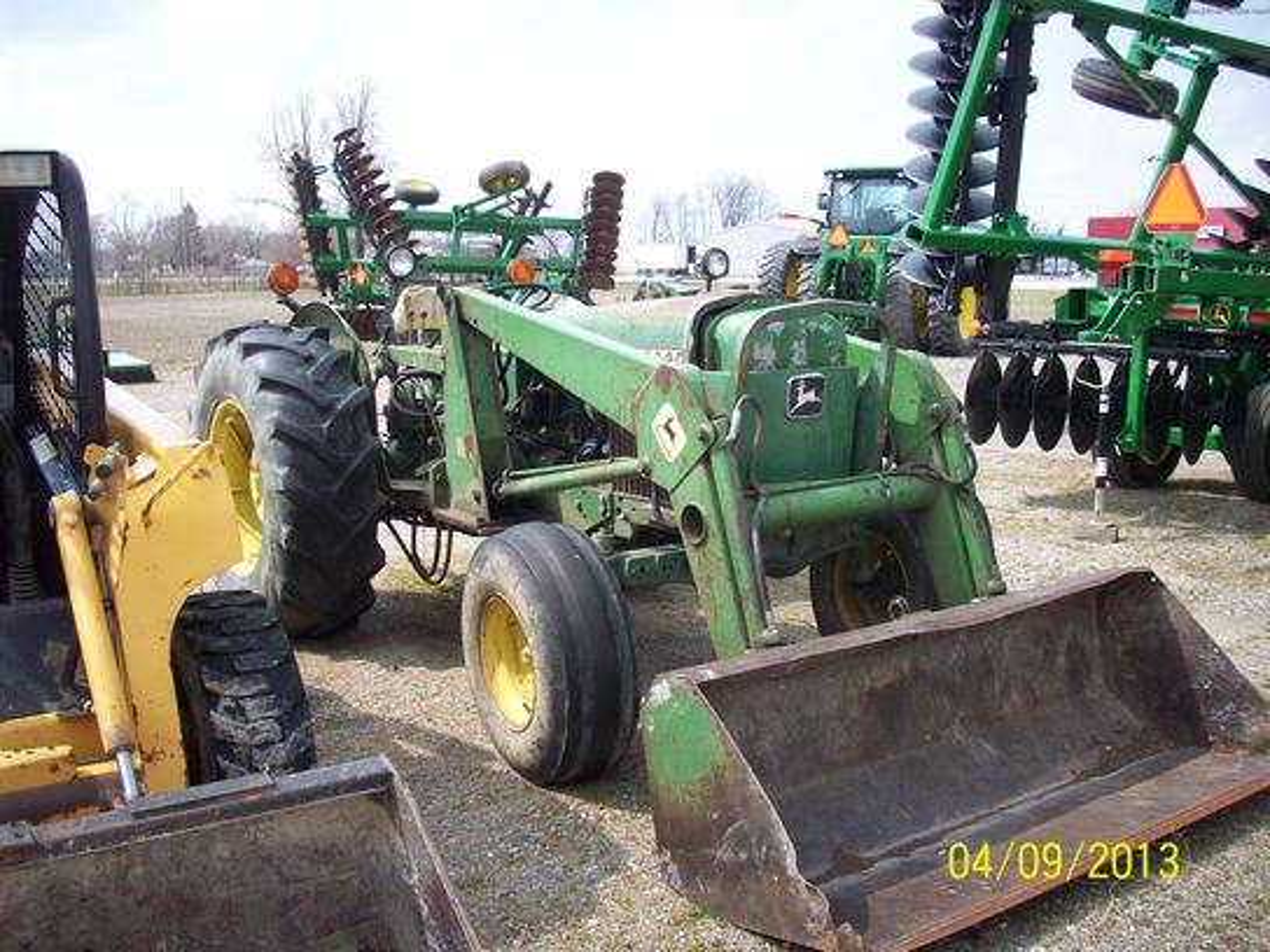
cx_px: 635
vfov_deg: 38.7
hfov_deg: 50.1
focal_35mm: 37
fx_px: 1357
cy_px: 476
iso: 80
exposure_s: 1/674
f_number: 2.8
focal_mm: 6.2
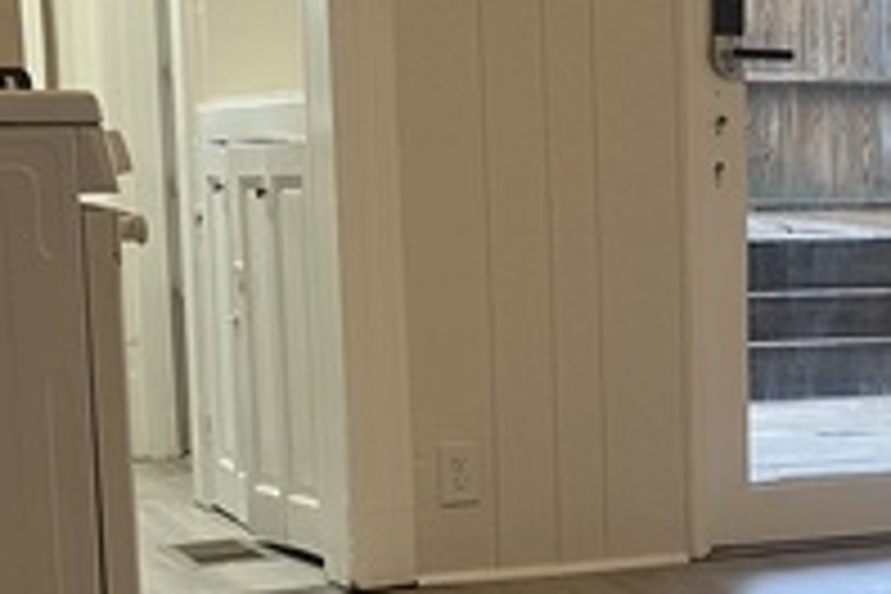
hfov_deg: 20.2
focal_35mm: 98
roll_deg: -0.8
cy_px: 511
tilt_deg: -8.0
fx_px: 2425
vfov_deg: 13.9
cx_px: 891
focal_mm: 3.99
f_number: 1.8
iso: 64
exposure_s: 1/60
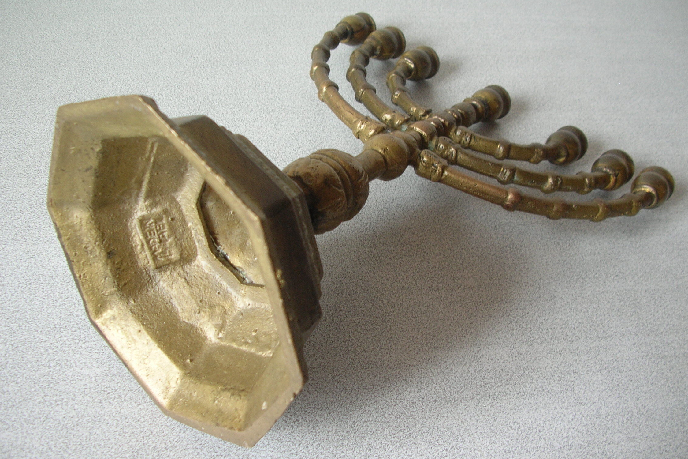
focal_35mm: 37
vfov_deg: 35.9
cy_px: 214
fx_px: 707
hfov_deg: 51.9
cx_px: 348
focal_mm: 5.8
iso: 50
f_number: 2.8
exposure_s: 1/14
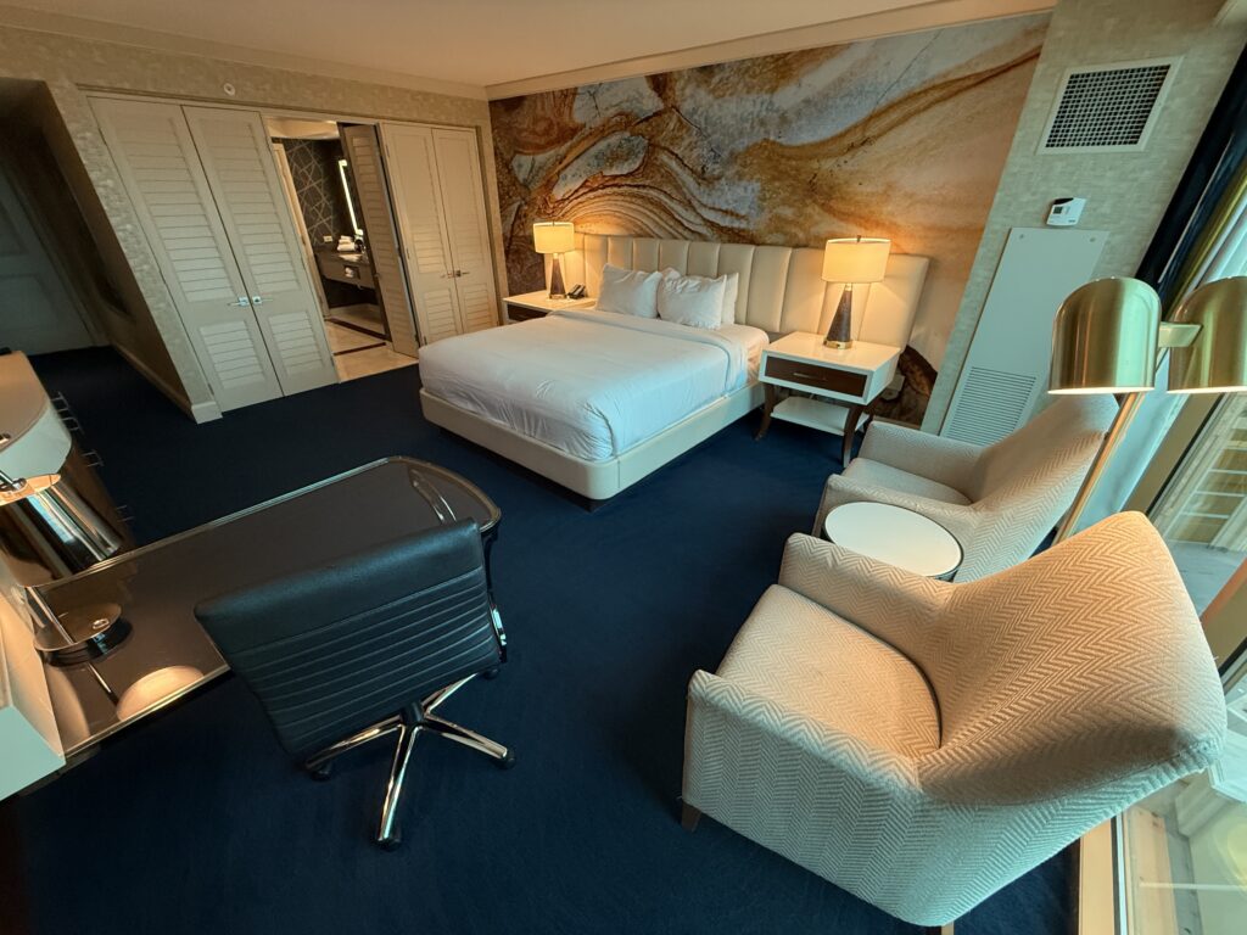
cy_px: 468
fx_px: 504
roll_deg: +0.3
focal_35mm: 14
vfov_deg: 85.7
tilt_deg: -28.8
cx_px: 624
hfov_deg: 102.1
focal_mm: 2.22
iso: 320
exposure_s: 1/60
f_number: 2.2
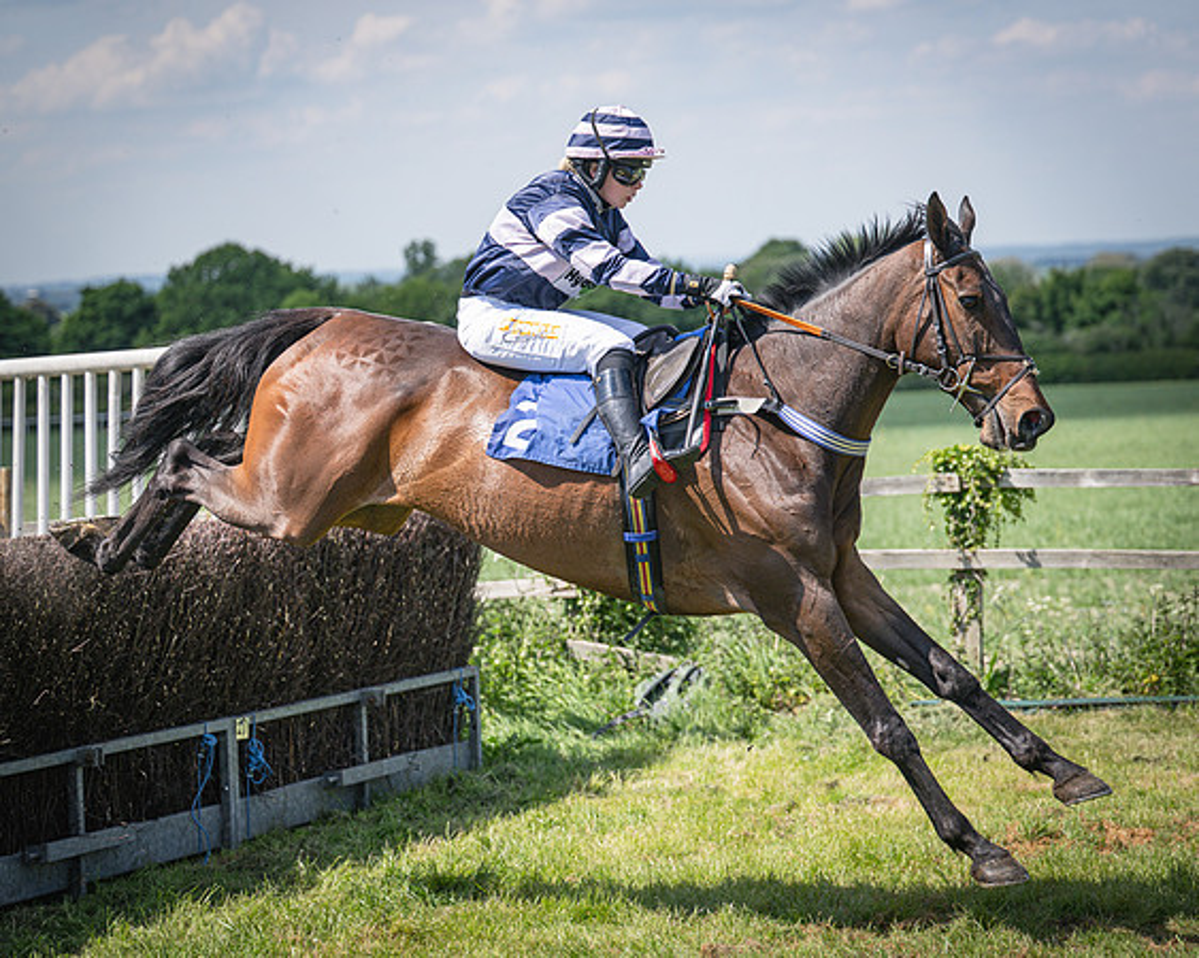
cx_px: 588
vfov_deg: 14.1
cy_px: 440
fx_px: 3880
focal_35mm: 109
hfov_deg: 17.6
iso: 200
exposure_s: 1/3200
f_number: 2.8
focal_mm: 82
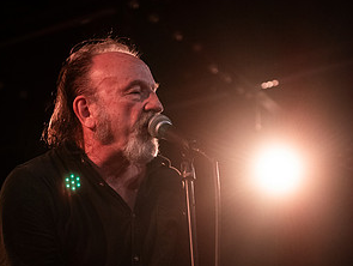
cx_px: 176
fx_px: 837
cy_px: 179
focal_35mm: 82
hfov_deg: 23.8
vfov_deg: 18.0
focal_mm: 56
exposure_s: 1/125
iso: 2500
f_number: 3.2
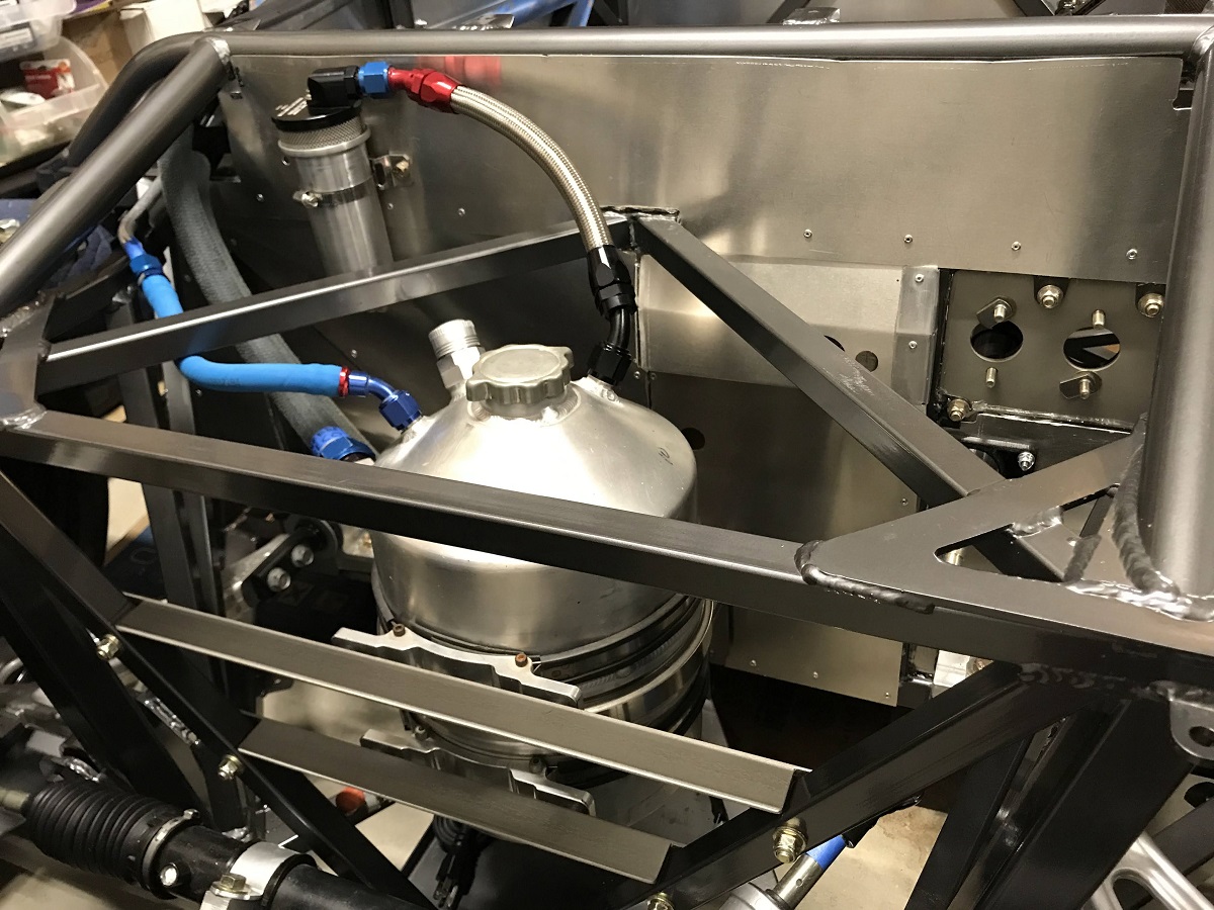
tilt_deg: -30.7
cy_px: 455
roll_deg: +4.7
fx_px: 982
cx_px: 607
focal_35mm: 28
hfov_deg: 63.4
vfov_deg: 49.7
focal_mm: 3.99
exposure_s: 1/15
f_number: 1.8
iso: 80
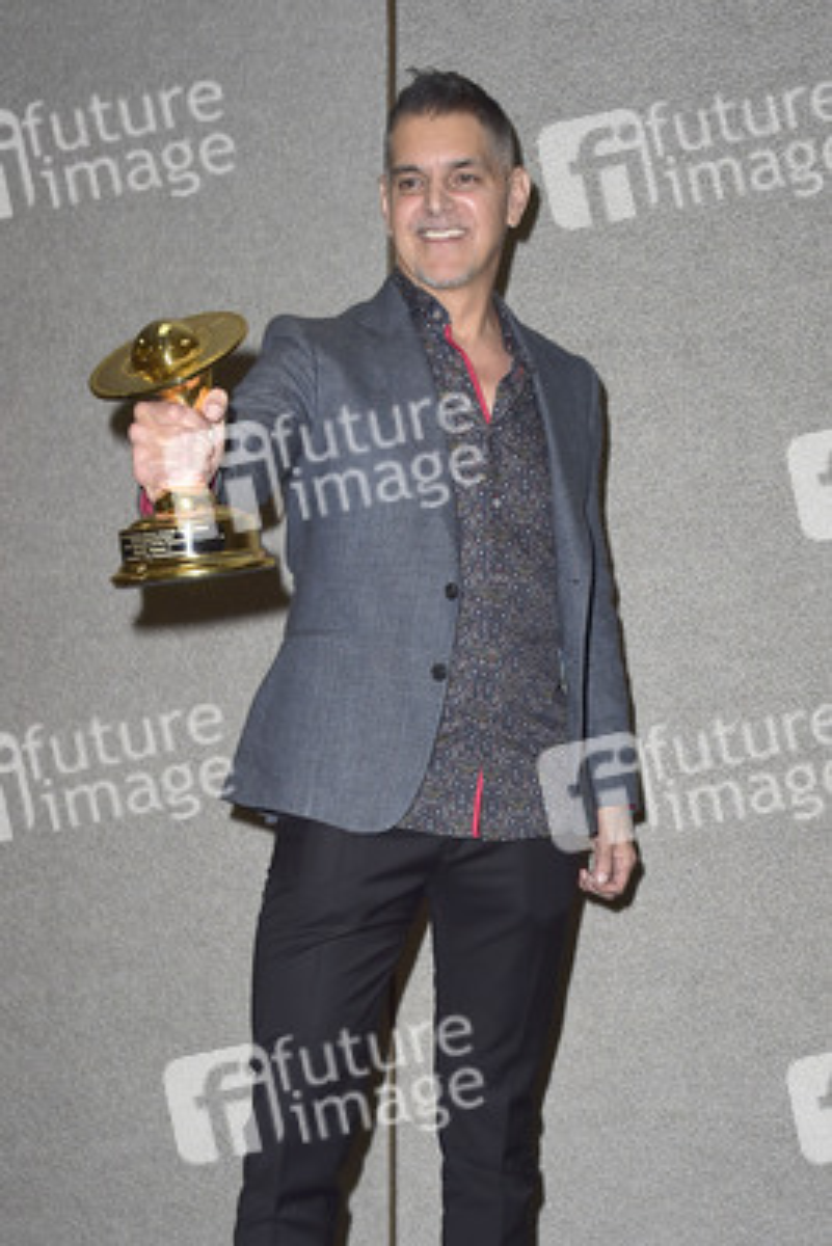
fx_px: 1212
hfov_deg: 37.9
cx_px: 416
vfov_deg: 54.4
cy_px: 623
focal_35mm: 35
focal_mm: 35
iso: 500
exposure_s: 1/250
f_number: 6.3
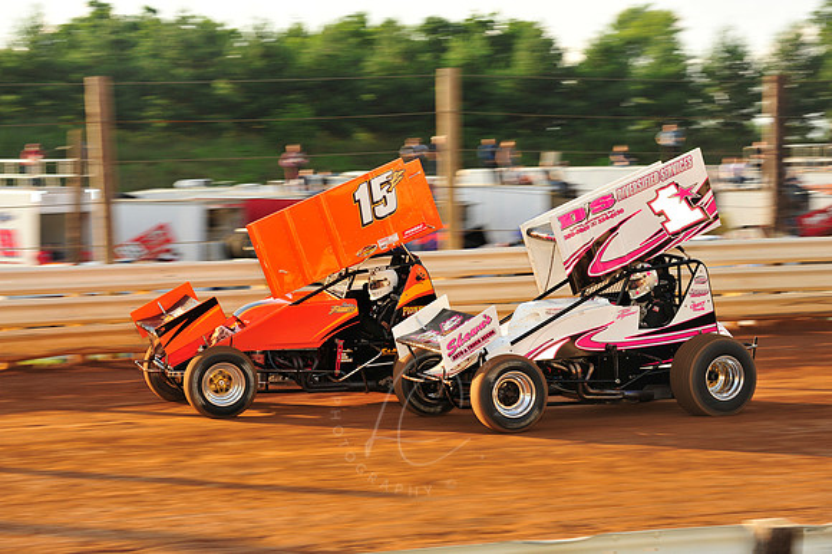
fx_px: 2587
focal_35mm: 112
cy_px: 277
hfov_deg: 18.3
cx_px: 416
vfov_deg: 12.2
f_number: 9
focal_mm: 112
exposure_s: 1/320
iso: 500
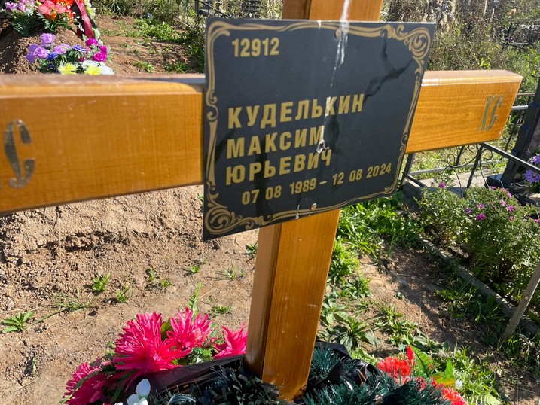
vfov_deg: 48.2
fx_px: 452
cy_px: 190
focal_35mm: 29
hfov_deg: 61.6
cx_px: 288
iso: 32
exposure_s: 1/1531
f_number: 1.6
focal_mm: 4.2
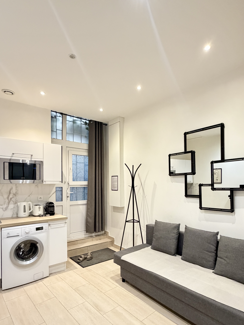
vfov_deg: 81.3
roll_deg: +0.6
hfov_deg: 65.9
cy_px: 184
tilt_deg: +0.3
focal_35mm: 20
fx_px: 188
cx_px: 133
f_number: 2.2
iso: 640
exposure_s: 1/60
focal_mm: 2.22
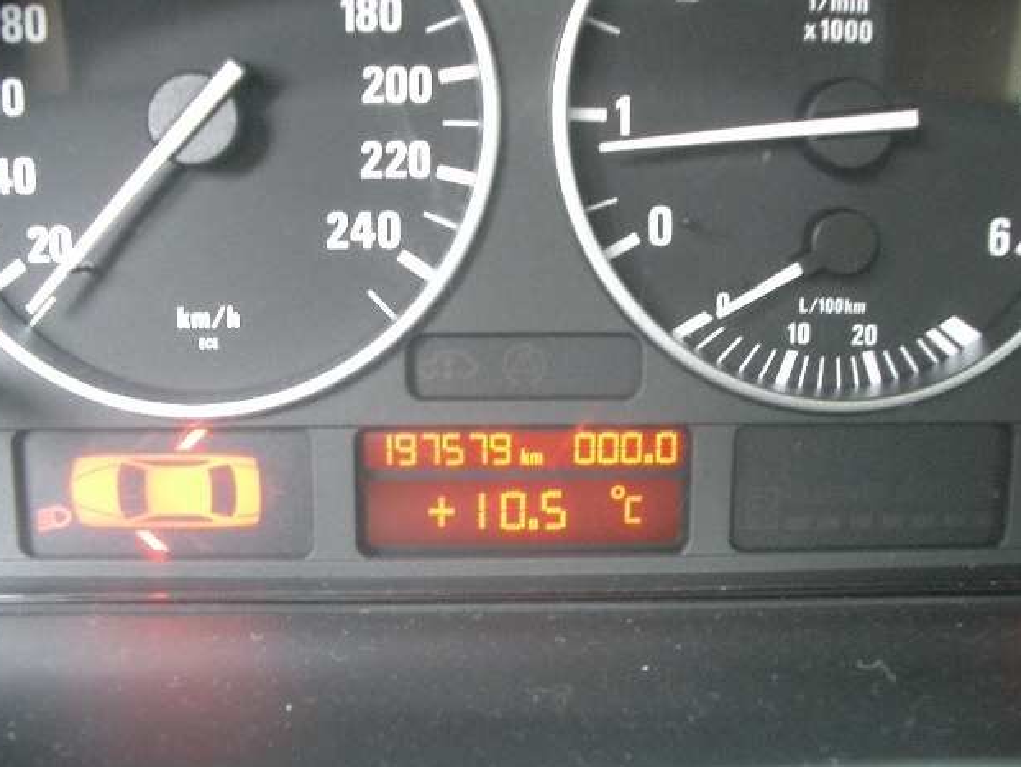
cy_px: 379
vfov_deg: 39.7
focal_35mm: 36
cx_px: 502
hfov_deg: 51.3
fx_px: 1062
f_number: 2.6
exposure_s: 1/13
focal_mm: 5.8
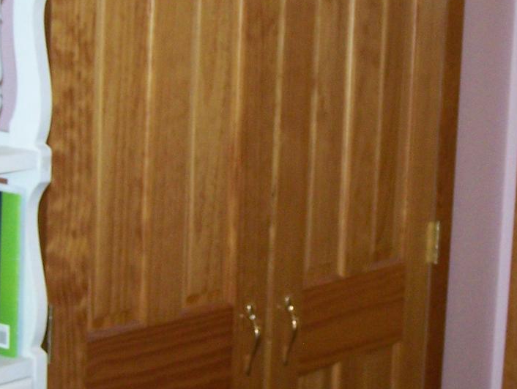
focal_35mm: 110
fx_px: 1645
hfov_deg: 17.8
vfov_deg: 13.5
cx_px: 318
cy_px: 226
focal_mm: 6.3
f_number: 2.8
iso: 160
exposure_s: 1/60
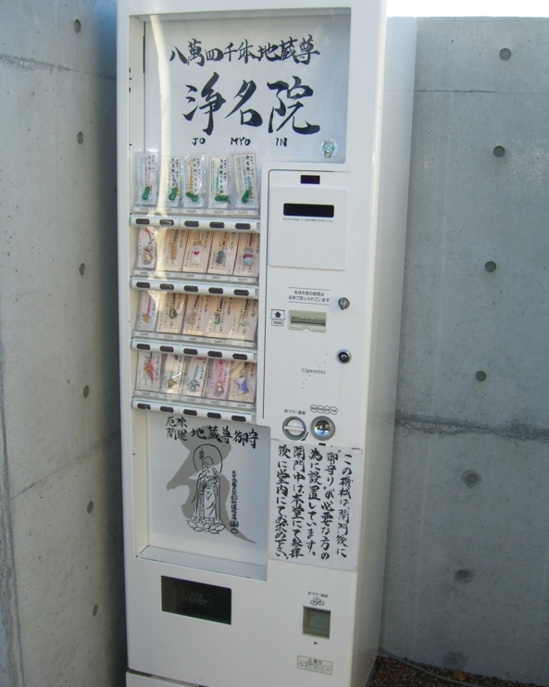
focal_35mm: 40
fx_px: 813
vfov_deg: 45.8
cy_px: 366
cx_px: 273
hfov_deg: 37.3
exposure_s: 1/250
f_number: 2.8
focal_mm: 7.9
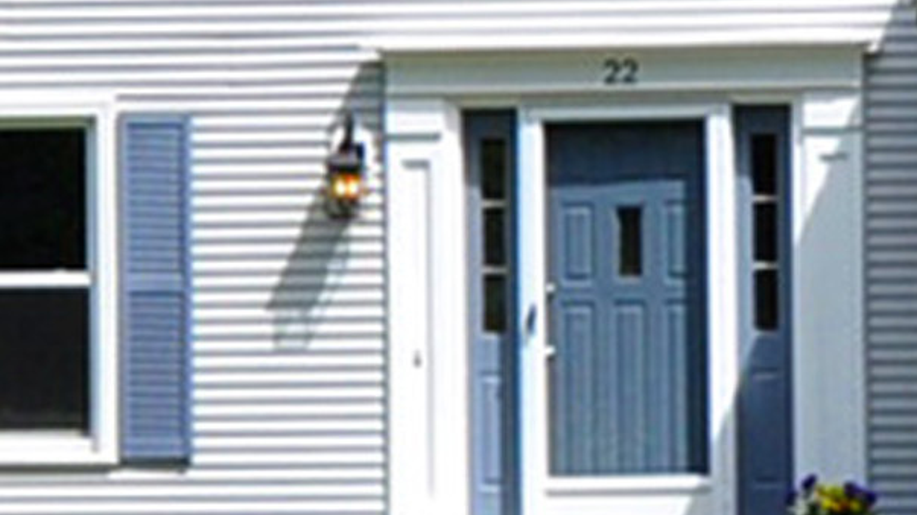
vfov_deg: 8.0
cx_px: 999
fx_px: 3671
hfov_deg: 13.9
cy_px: 26
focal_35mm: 151
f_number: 8
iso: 250
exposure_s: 1/320
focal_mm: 20
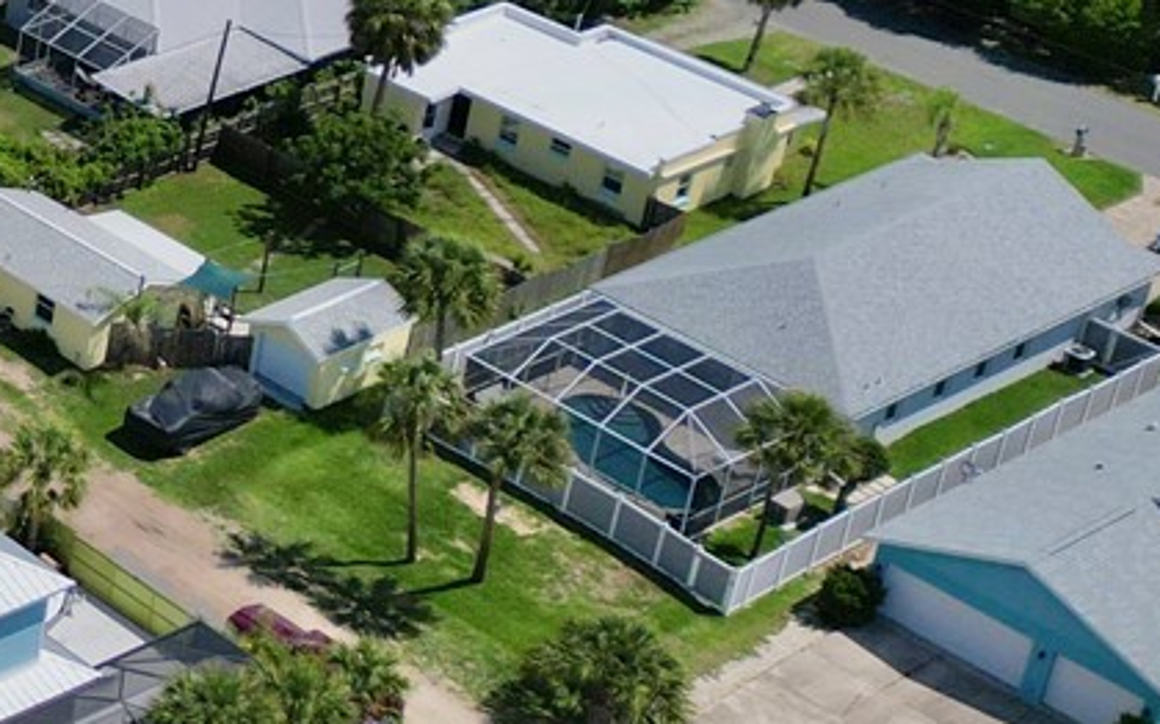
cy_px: -113
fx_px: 3065
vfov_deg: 13.2
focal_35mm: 97
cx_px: -1008
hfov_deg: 17.1
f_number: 1.7
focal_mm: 6.72
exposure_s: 1/6400
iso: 110
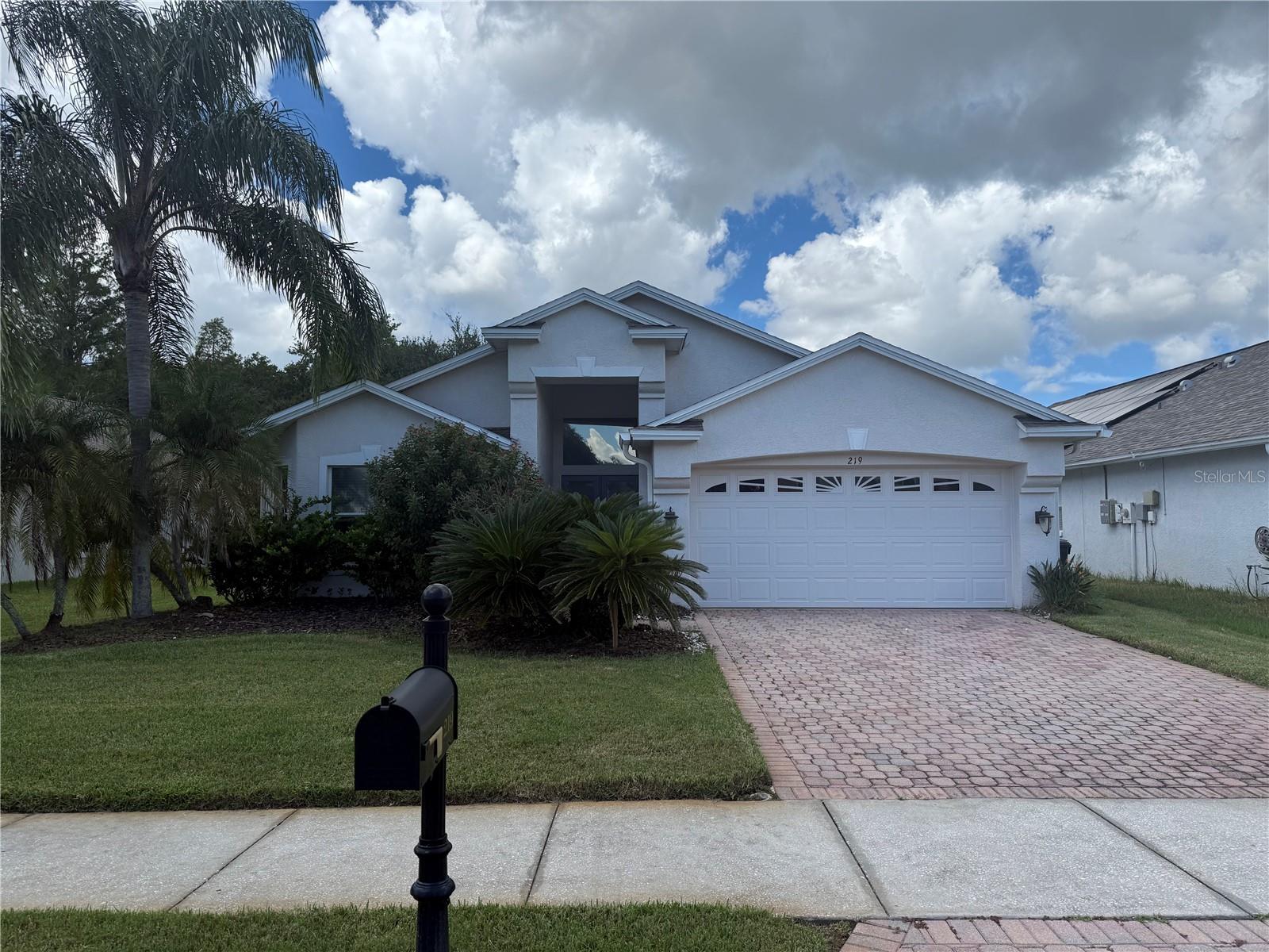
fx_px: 880
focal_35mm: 24
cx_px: 634
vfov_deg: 56.8
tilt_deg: +3.6
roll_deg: +0.3
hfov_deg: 71.6
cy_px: 476
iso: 80
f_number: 1.78
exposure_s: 1/5319
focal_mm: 6.76
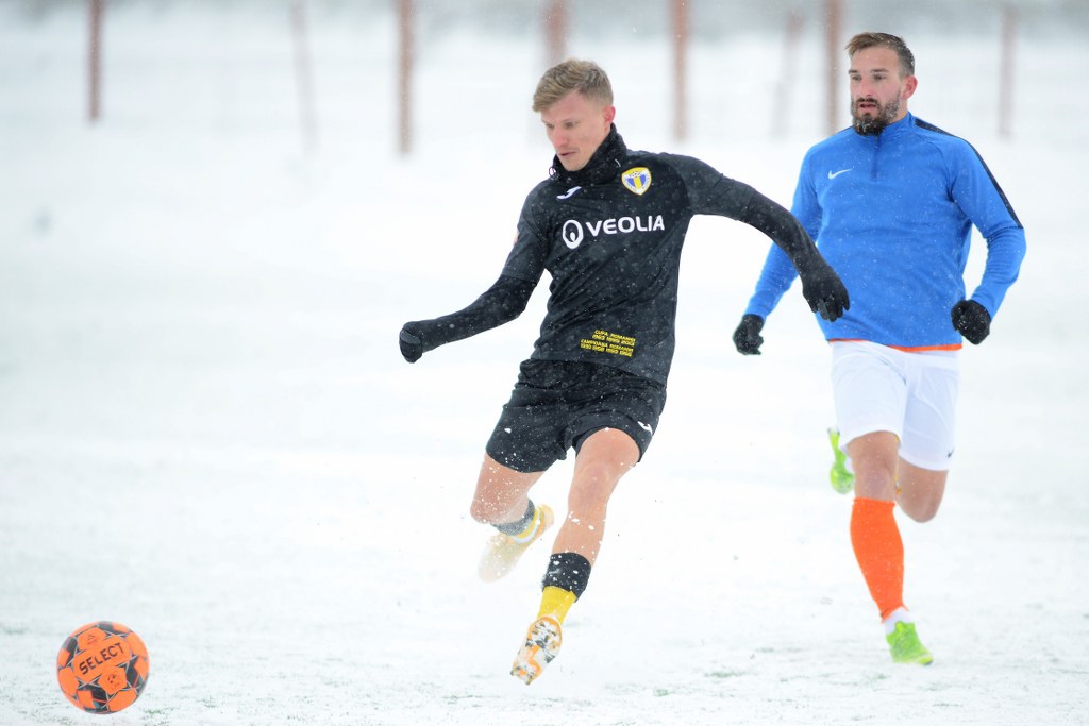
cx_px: 544
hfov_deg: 6.9
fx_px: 9076
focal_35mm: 300
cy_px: 363
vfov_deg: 4.6
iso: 400
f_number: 2.8
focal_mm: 300
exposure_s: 1/2000
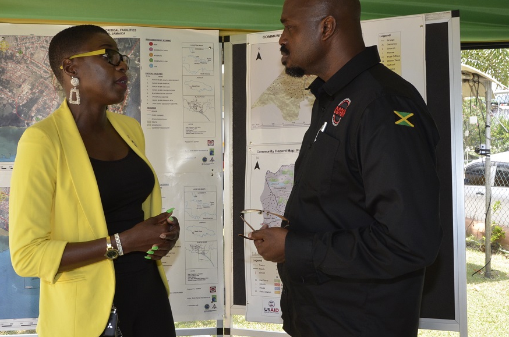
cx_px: 234
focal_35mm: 44
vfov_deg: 30.4
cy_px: 157
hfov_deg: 44.5
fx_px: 621
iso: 1000
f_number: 11
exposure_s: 1/250
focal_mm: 26
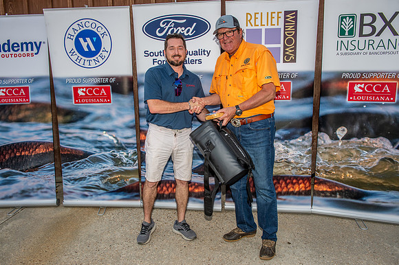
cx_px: 200
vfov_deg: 44.9
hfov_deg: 63.7
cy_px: 132
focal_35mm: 29
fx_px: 321
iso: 160
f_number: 6.3
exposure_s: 1/200
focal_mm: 29
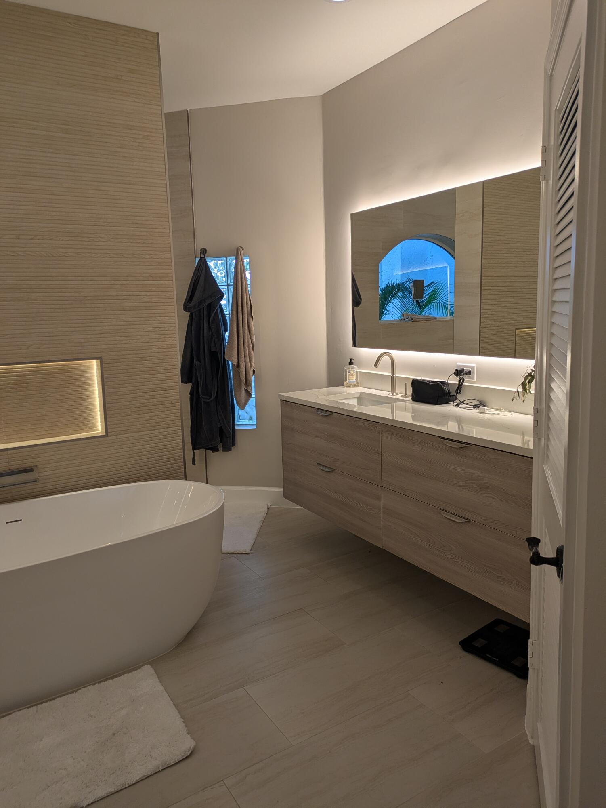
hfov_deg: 54.9
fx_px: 583
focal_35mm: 25
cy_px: 404
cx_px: 303
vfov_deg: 69.4
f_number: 1.89
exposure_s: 1/140
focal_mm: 5.43
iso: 48
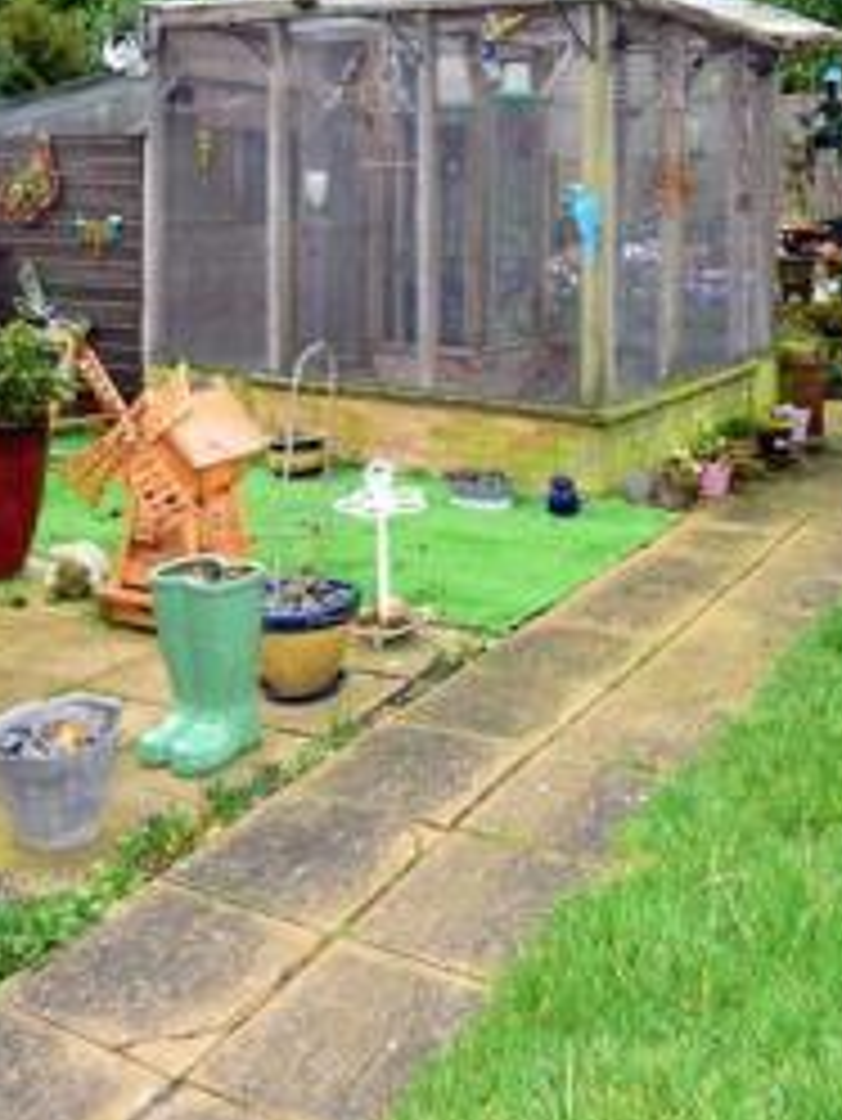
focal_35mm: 38
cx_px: 446
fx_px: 1231
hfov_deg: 37.7
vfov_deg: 46.0
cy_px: 196
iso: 400
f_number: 7.1
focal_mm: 10
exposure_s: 1/200
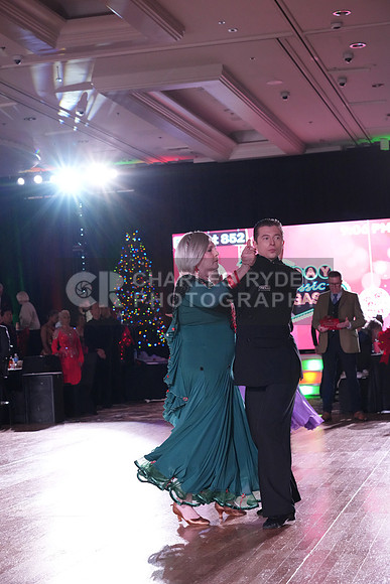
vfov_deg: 29.6
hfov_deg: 20.0
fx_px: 1104
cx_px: 195
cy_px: 292
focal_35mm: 68
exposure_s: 1/320
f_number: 5.6
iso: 5000
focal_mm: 68
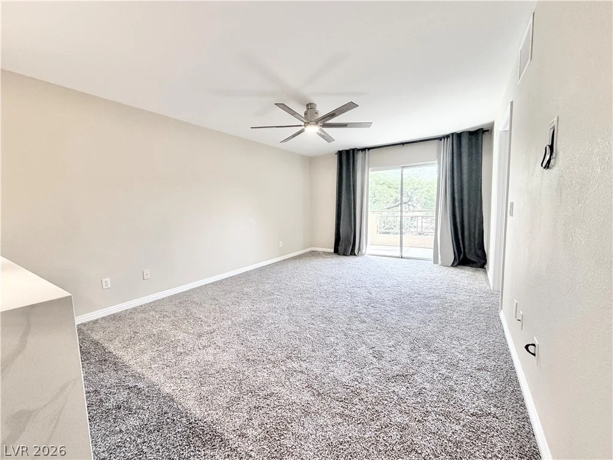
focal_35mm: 14
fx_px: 248
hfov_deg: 102.1
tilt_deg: -5.1
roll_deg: +2.0
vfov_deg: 85.7
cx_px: 306
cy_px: 230
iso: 250
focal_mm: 2.22
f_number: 2.2
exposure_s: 1/120
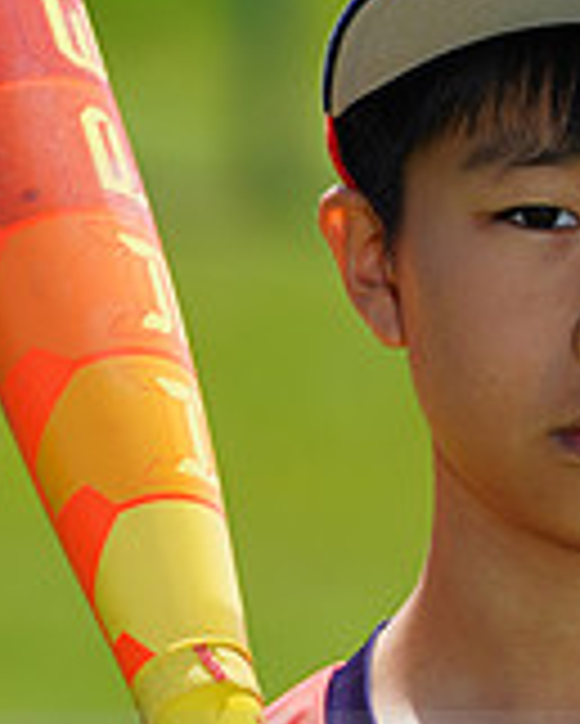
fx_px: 18800
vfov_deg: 2.2
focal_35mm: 877
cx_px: 438
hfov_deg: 1.8
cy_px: 773
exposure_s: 1/250
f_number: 7.1
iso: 100
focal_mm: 259
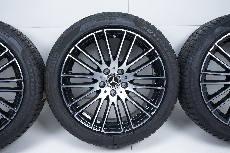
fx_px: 275
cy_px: 76
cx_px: 115
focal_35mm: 43
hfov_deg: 45.5
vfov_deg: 31.1
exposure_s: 1/125
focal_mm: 43
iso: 250
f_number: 7.1
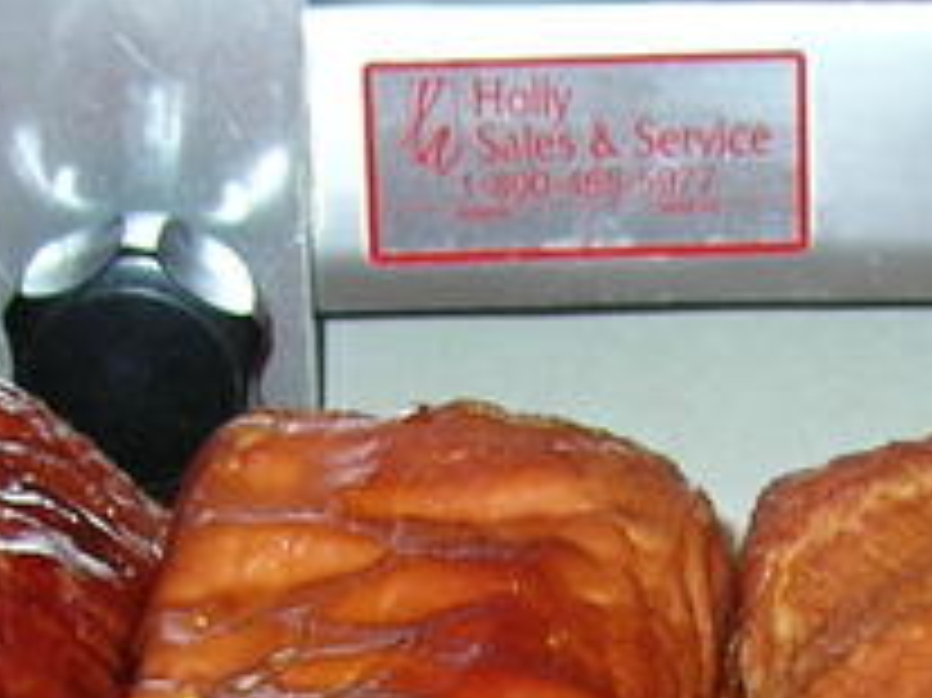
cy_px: 1151
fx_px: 4332
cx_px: 982
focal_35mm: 161
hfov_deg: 12.1
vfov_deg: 8.9
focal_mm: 6.2
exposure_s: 1/60.1
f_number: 2.7
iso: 50
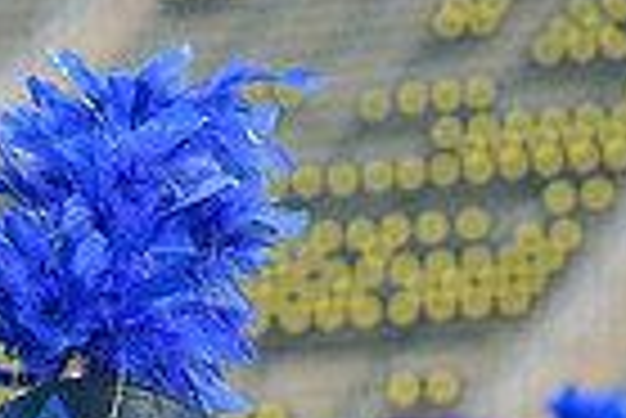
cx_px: 38
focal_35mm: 403
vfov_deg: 3.4
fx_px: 7015
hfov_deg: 5.1
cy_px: 917
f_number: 5.6
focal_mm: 125
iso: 125
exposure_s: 1/640
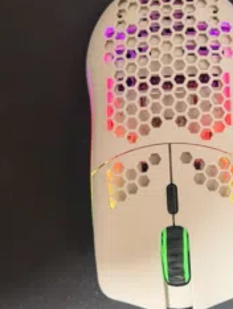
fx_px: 735
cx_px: 191
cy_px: 145
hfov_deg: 17.8
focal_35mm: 82
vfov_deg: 23.8
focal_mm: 6.76
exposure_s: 1/38
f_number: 1.78
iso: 400
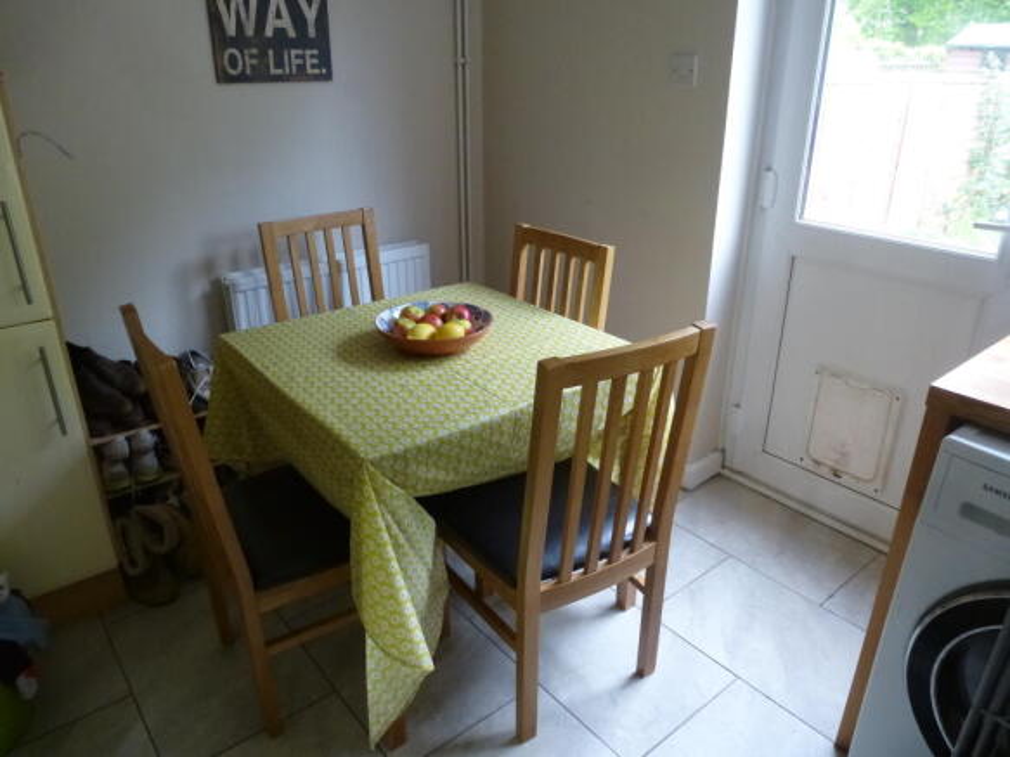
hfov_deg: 71.6
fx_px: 700
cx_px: 505
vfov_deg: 56.8
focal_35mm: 24
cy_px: 378
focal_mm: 4.3
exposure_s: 1/50
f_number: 3.3
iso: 400
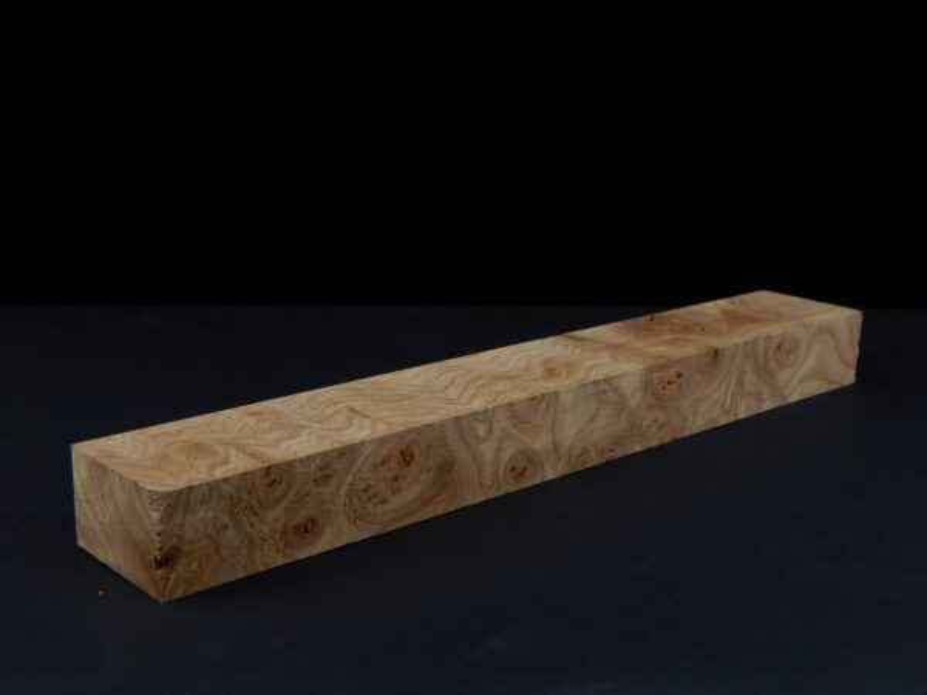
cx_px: 464
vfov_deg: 30.3
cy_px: 348
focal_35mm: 48
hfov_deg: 39.7
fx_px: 1285
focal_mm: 8.6
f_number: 3.7
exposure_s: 1/125
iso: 125
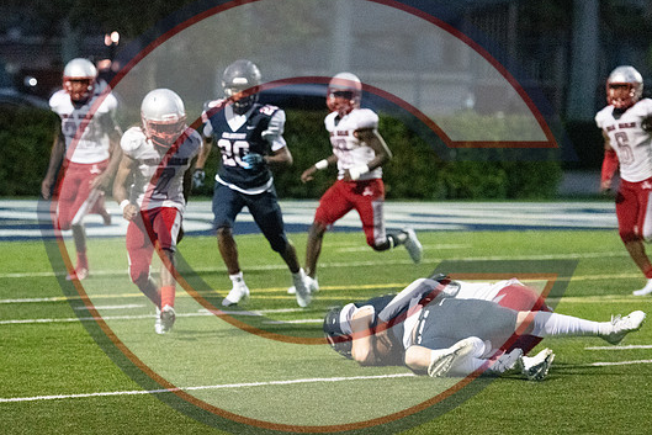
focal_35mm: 214
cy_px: 210
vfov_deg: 6.4
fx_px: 3877
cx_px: 308
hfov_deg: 9.6
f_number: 2.8
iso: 40000
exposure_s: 1/3200
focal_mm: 130
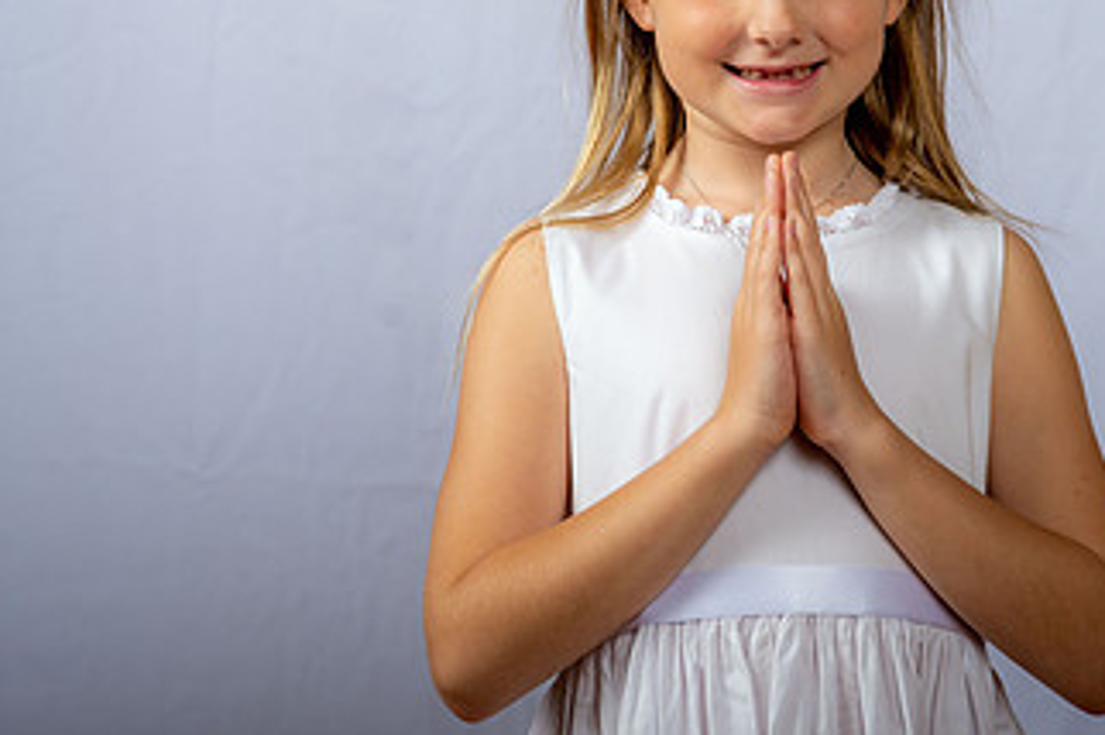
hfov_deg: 16.2
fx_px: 3864
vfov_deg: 10.8
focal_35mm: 126
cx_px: 721
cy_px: 182
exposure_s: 1/200
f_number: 6.3
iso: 250
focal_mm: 70
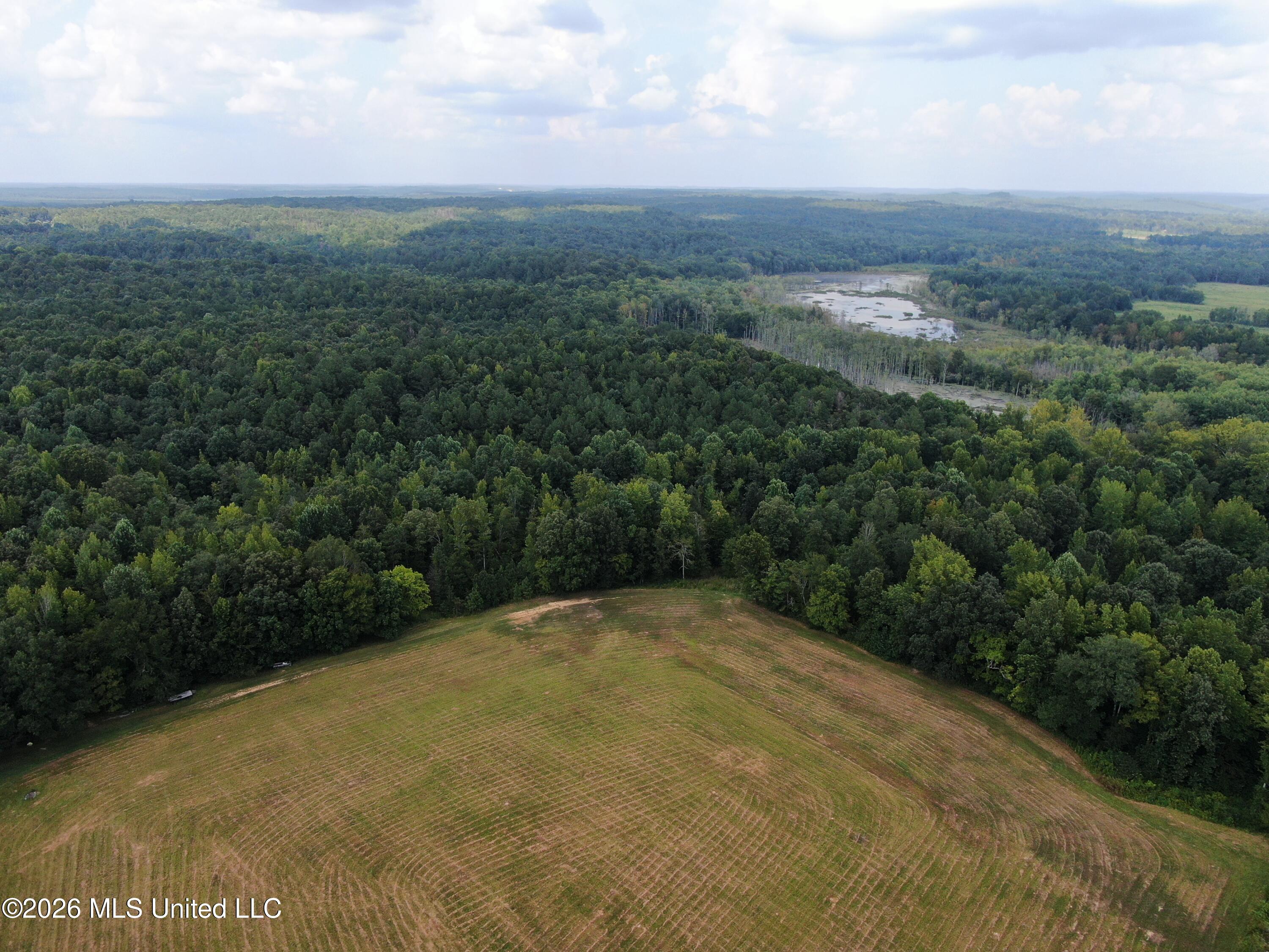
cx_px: 634
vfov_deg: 56.8
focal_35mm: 24
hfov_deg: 71.6
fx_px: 880
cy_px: 476
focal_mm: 4.39
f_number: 2.8
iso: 100
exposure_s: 1/800
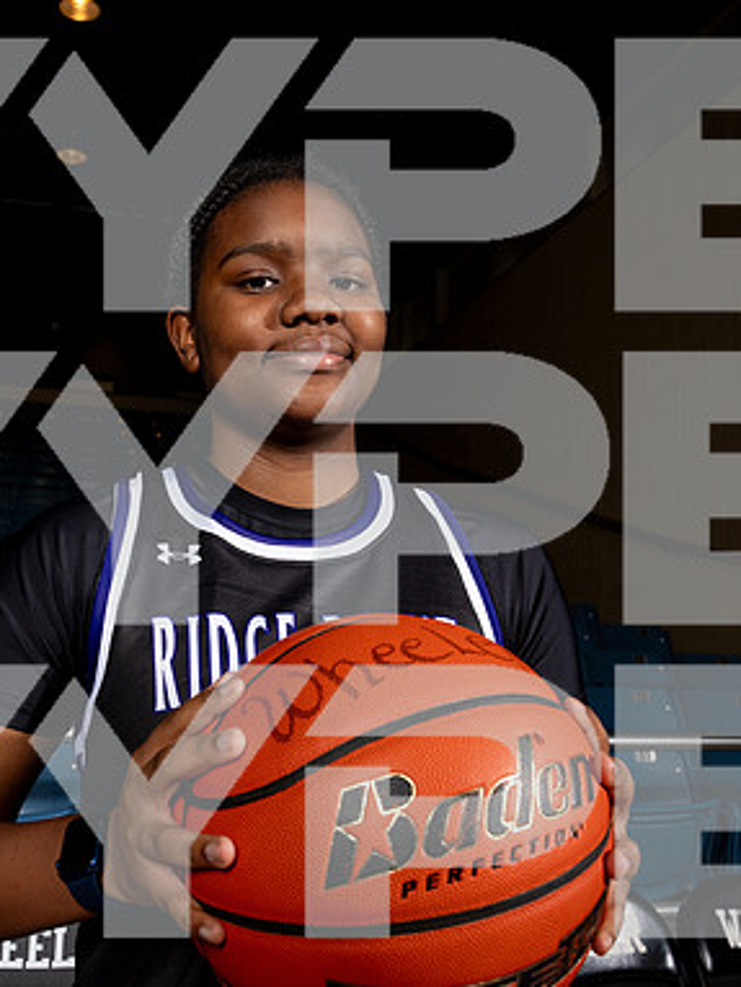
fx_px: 998
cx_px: 263
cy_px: 490
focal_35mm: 35
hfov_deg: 40.4
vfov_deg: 52.6
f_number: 7.1
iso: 250
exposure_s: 1/125
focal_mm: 24
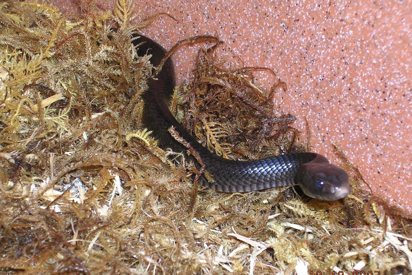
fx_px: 1316
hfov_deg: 17.8
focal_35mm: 115
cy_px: 153
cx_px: 206
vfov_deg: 11.9
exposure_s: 1/60.1
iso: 50
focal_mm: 16.7
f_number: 4.8
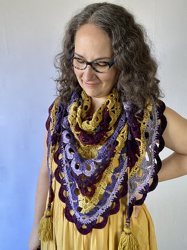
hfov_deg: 46.8
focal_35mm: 30
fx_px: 216
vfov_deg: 60.0
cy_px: 125
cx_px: 94
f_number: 2.2
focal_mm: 2.71
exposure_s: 1/60
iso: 125
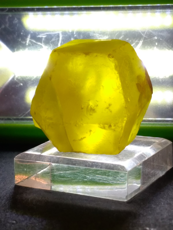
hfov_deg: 53.1
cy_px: 115
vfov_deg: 67.3
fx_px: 173
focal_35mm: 26
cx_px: 86
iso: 149
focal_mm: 3.54
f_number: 2
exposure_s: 1/50
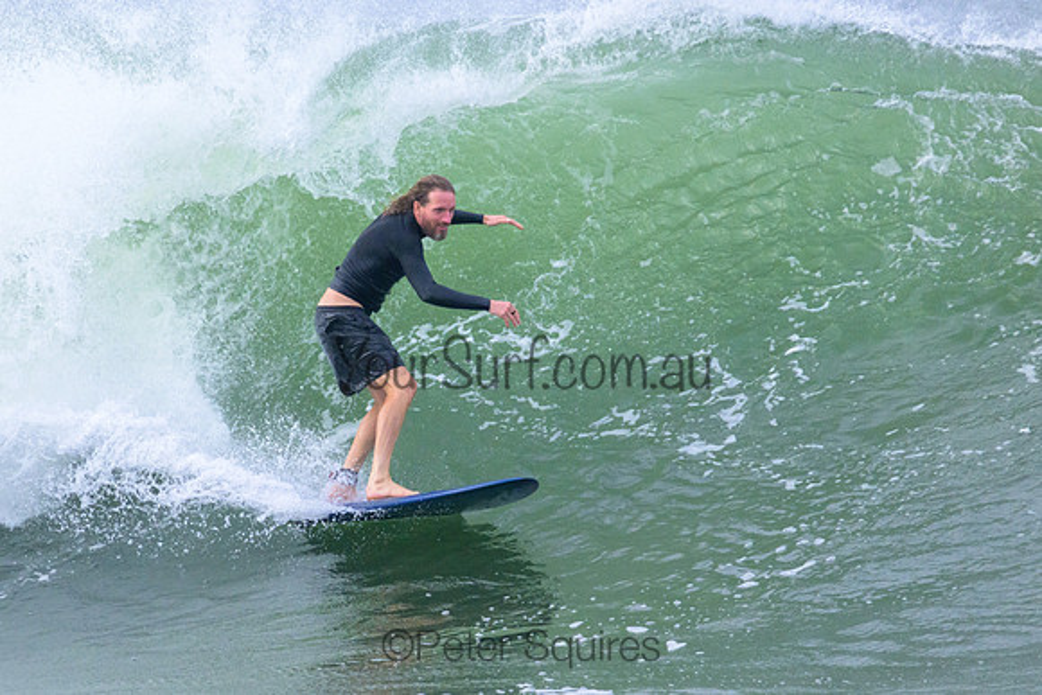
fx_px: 26063
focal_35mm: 900
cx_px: 456
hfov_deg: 2.3
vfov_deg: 1.5
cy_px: 358
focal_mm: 800
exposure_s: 1/2000
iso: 4000
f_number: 11
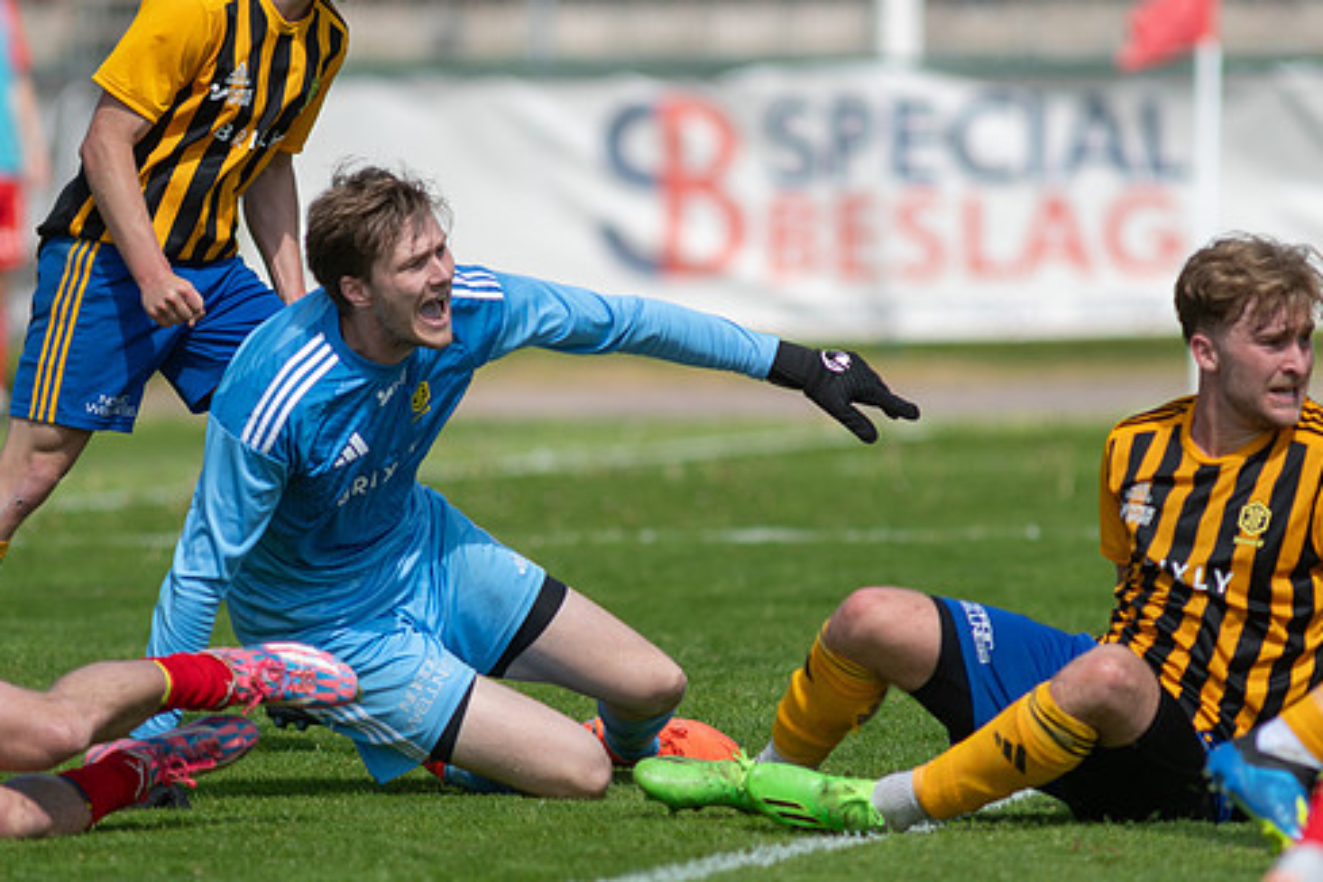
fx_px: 20027
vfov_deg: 2.5
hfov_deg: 3.8
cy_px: 518
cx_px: 657
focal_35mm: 545
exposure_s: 1/1600
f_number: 3.2
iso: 100
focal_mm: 300
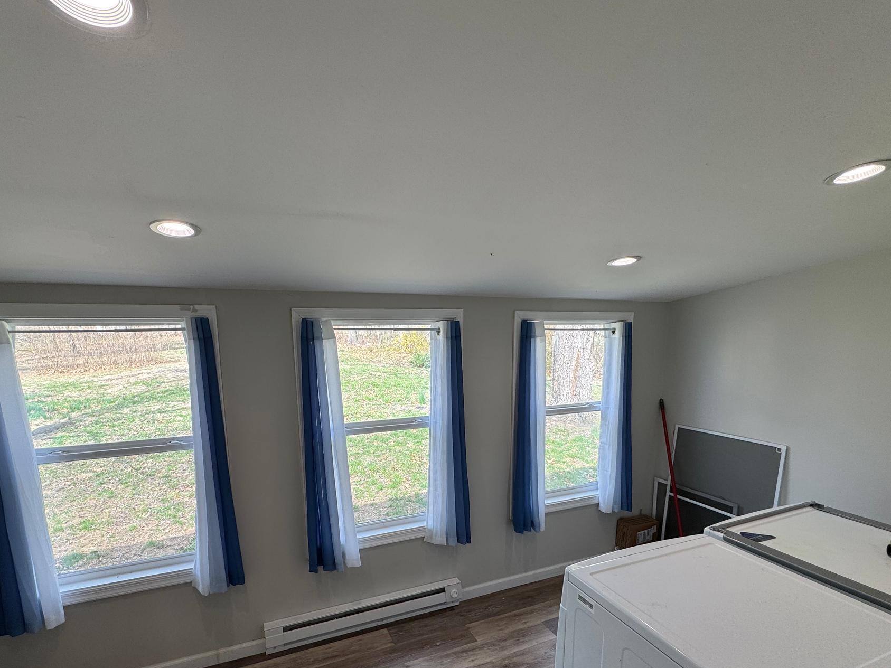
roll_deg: +0.5
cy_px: 404
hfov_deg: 90.9
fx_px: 438
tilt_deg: -7.3
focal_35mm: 17
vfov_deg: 73.8
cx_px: 414
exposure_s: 1/179
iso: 40
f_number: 2.2
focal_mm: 2.22
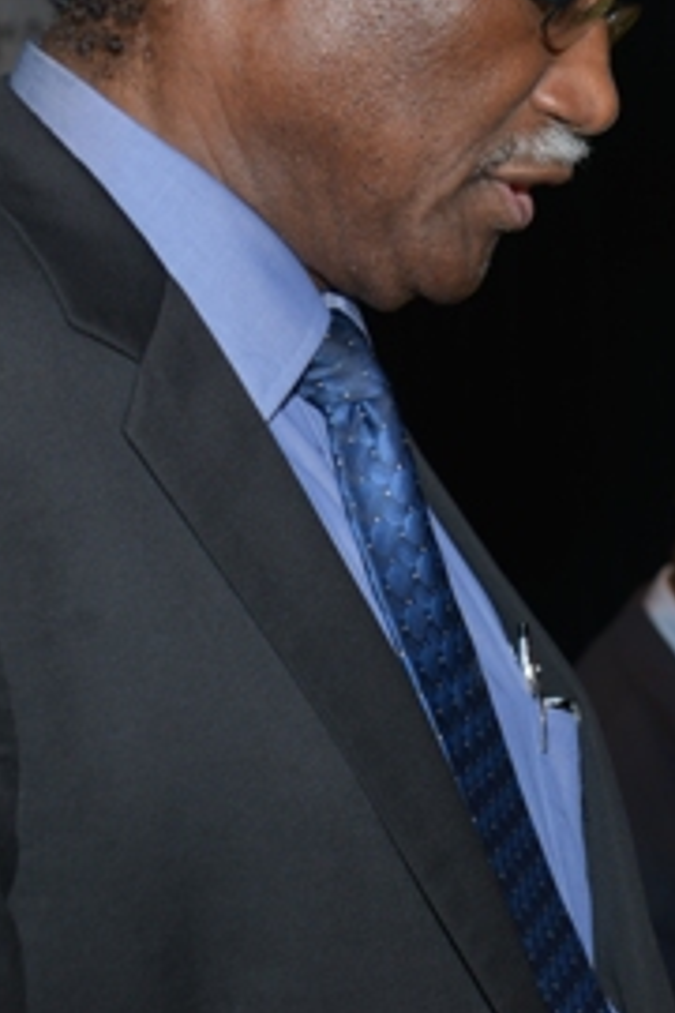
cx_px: 585
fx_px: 3206
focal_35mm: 114
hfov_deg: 11.9
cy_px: 219
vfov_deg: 17.8
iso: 200
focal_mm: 48
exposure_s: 1/60
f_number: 5
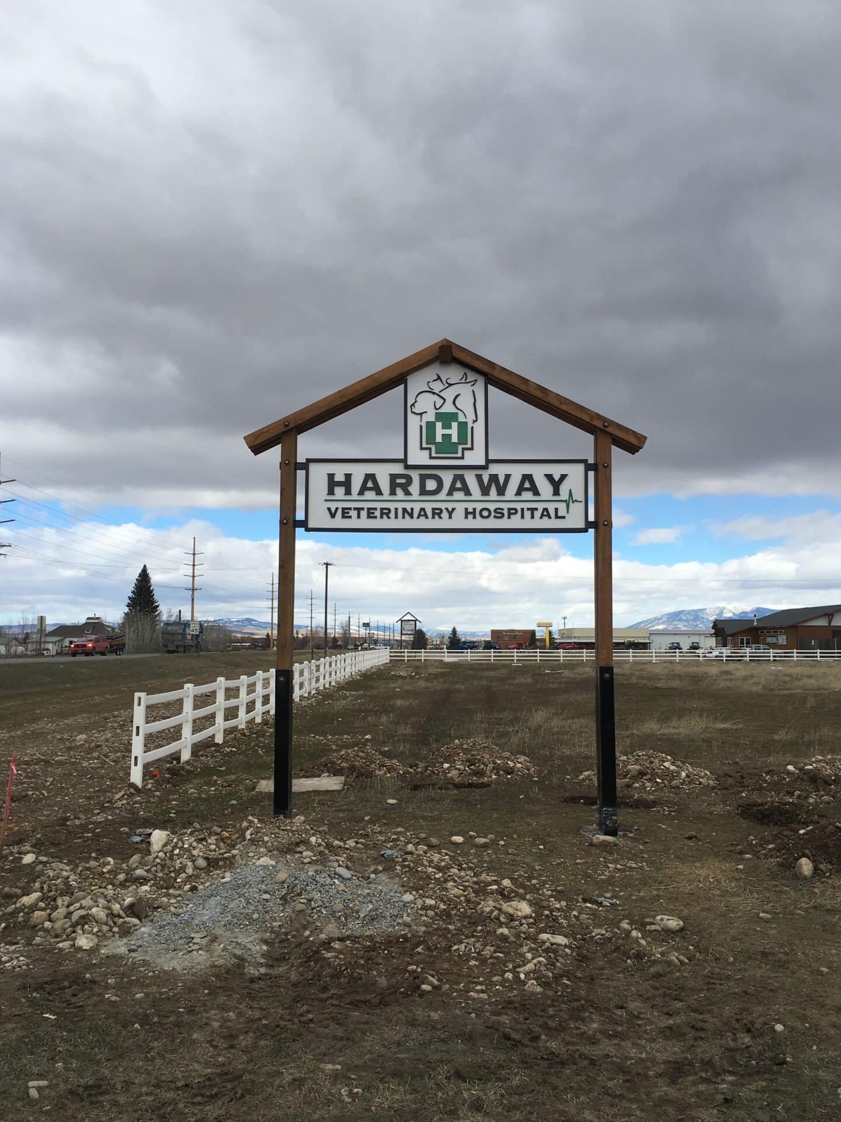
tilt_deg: +6.0
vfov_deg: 58.3
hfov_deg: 45.4
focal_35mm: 31
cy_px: 568
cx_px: 440
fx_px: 1004
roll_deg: +0.3
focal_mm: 4.15
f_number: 2.2
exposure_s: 1/1789
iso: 25
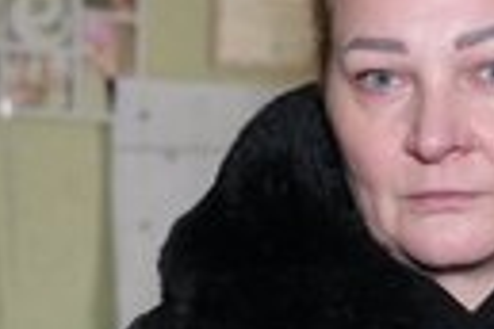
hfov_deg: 14.5
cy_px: 308
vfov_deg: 9.7
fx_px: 1921
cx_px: 440
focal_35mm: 140
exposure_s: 1/160
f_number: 4
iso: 6400
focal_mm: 45
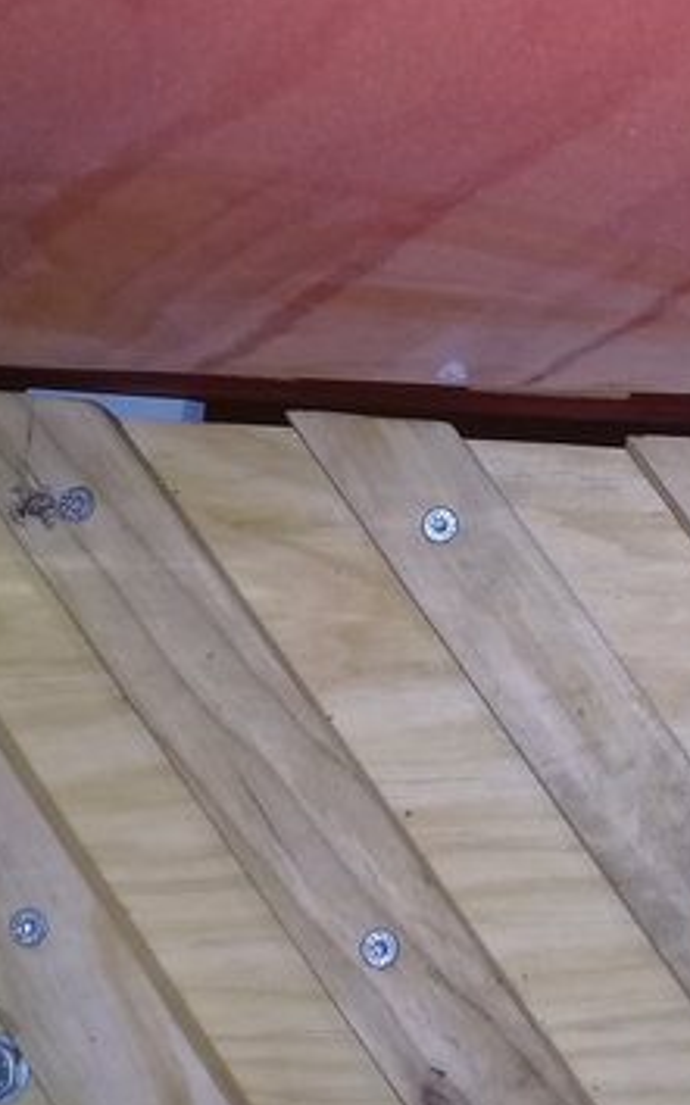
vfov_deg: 31.4
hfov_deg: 19.6
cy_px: 445
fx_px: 1957
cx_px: 624
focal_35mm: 65
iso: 80
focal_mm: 3.3
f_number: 2.2
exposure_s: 1/33
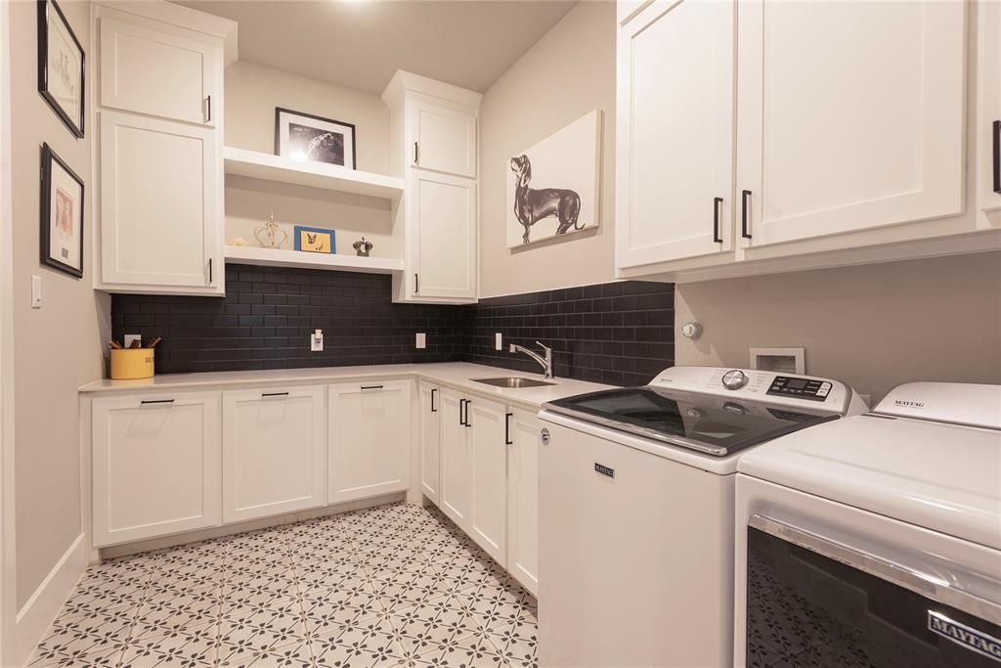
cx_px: 500
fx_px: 445
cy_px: 334
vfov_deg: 73.8
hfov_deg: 96.7
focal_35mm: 16
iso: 100
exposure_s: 1
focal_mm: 16
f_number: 7.1
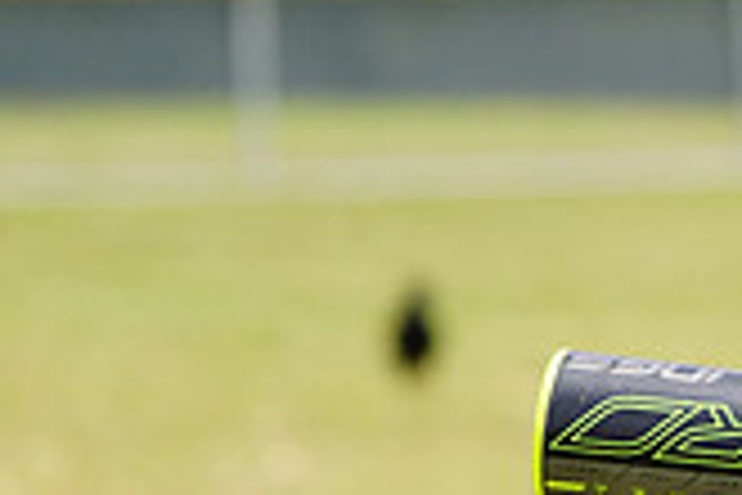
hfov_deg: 3.3
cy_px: 709
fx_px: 12860
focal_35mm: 624
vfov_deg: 2.2
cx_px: 1043
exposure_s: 1/250
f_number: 9
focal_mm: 177
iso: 100
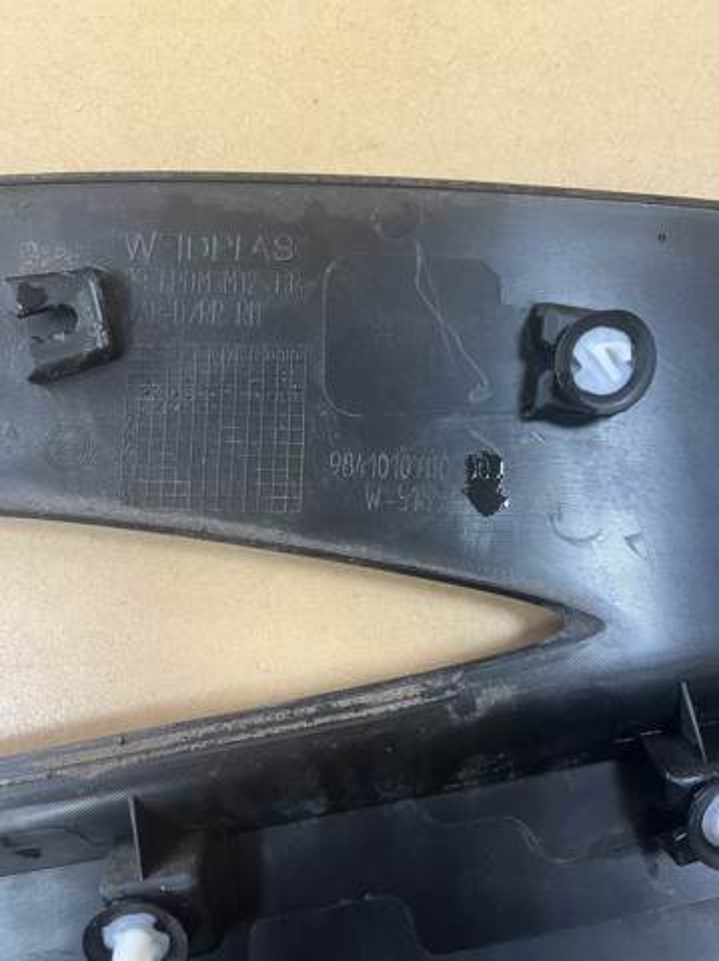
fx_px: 721
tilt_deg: -84.4
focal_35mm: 26
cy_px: 480
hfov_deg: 53.0
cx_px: 360
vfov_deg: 67.4
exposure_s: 1/50
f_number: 1.6
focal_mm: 5.1
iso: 200
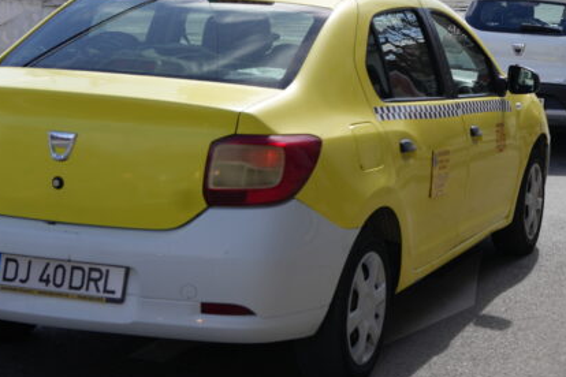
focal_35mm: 89
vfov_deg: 14.8
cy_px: -55
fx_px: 1407
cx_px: 526
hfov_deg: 22.1
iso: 125
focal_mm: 36.2
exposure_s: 1/640
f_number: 5
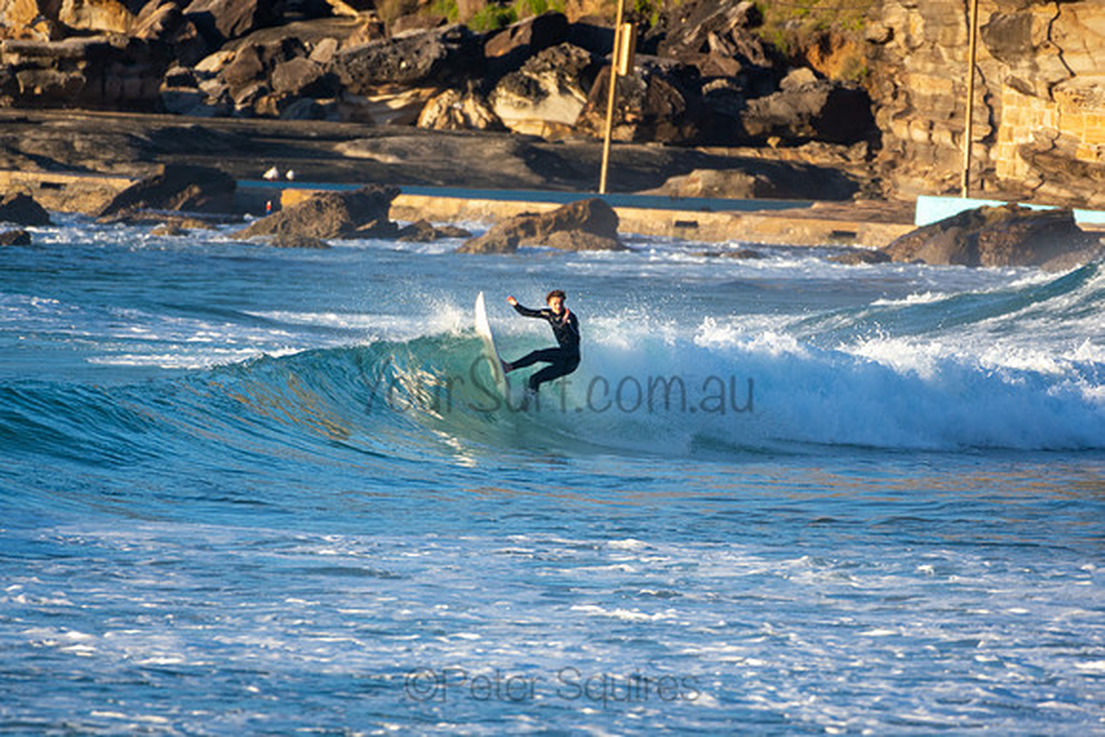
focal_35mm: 750
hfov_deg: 2.7
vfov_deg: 1.8
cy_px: 368
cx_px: 552
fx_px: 23025
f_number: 5.6
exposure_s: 1/640
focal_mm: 500
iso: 250
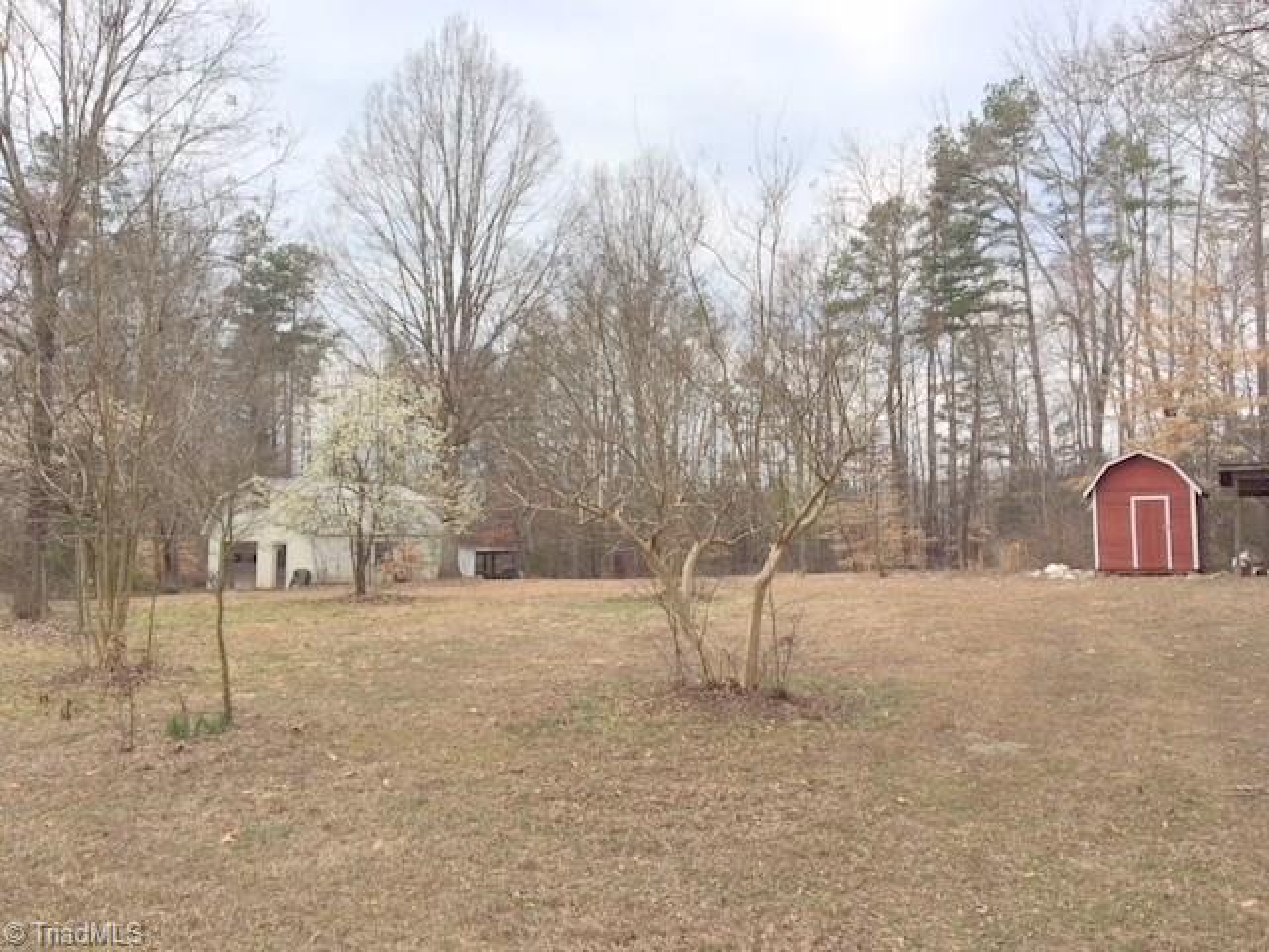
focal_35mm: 29
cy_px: 476
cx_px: 634
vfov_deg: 48.2
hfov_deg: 61.7
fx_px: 1063
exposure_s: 1/950
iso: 25
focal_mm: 4.15
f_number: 2.2
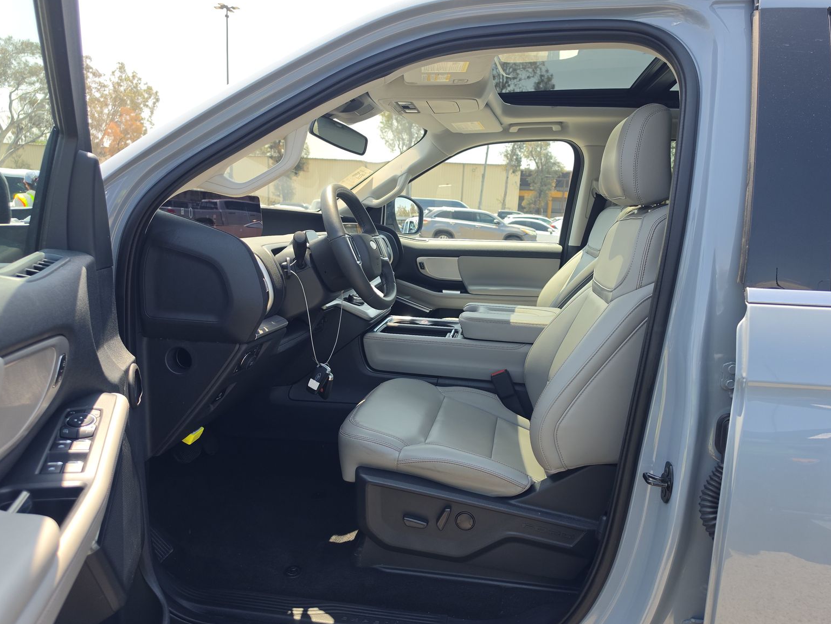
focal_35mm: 24
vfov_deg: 56.8
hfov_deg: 71.6
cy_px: 311
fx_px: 576
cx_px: 428
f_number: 1.4
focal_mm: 6.5
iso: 11
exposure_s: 1/249
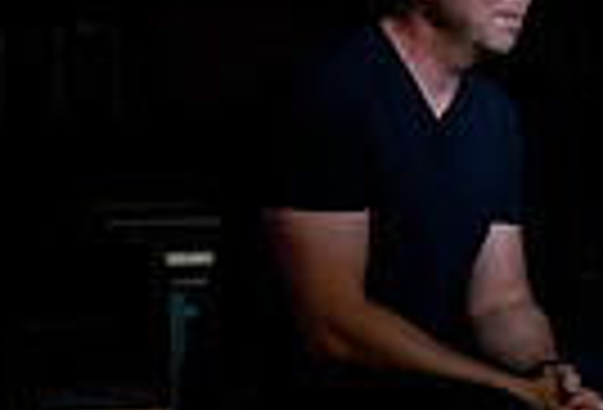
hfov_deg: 9.2
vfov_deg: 6.7
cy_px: 114
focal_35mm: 209
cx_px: 1185
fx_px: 3521
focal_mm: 40
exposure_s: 1/200
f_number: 2.8
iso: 6400
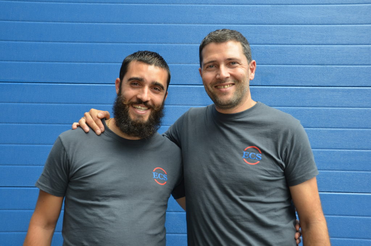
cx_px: 186
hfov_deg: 46.5
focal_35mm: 42
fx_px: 432
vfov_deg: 31.7
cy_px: 123
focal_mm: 28
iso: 200
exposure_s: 1/100
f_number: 5
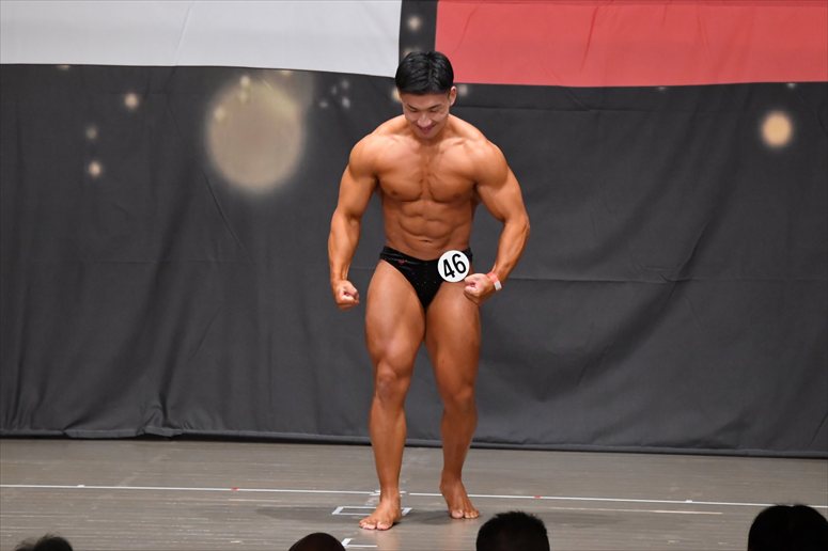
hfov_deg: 8.6
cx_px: 414
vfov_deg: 5.7
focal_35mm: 240
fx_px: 5517
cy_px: 276
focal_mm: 160
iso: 6400
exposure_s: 1/400
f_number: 5.6
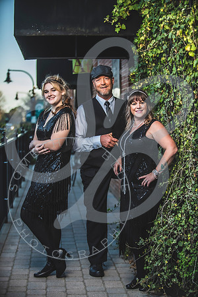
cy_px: 148
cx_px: 99
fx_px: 577
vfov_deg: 28.8
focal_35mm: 70
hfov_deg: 19.5
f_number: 2.8
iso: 100
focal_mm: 70
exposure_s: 1/250
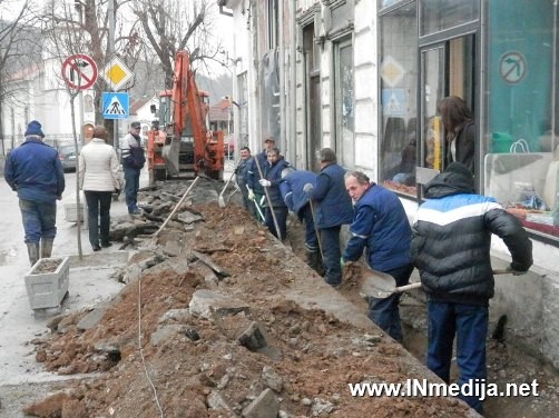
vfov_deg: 29.7
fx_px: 791
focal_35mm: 49
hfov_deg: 38.9
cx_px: 280
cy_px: 209
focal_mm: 8.9
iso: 800
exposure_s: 1/500
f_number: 4
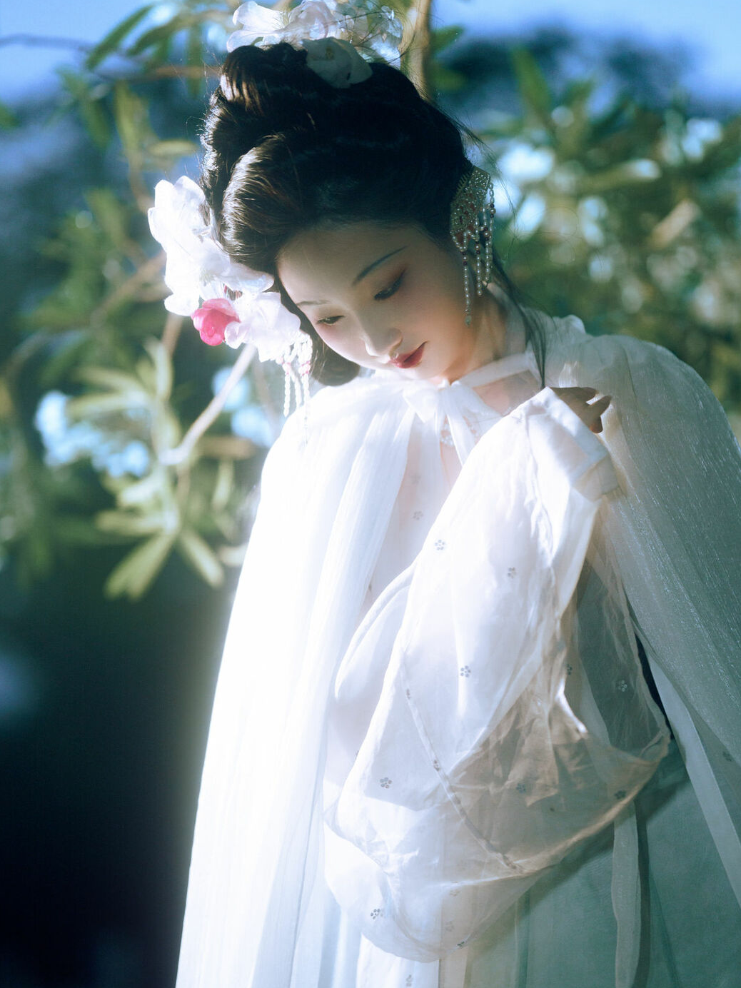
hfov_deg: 15.9
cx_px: 374
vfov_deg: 21.1
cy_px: 546
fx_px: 2654
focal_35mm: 93
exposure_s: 1/500
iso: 1600
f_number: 1.4
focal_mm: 85
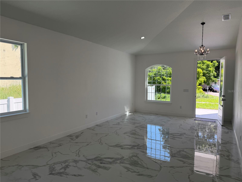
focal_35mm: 24
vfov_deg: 56.8
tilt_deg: -4.6
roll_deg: -0.3
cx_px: 121
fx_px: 168
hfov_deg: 71.6
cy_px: 91
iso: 100
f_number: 1.78
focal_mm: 6.76
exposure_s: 1/765
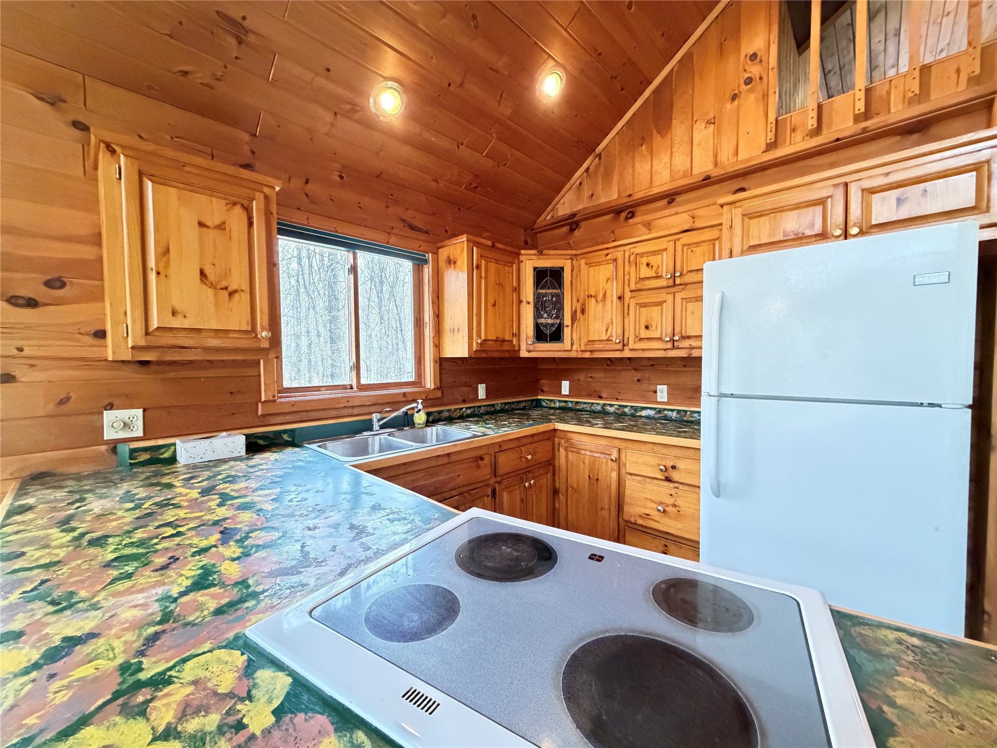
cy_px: 374
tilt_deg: -1.1
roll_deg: +0.4
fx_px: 403
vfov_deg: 85.7
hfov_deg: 102.1
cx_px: 498
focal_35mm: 14
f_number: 2.2
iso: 1000
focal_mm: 2.22
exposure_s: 1/60
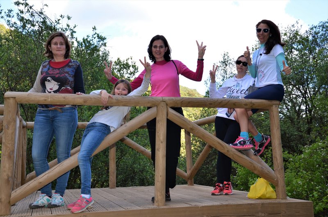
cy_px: 108
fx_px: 409
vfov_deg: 29.7
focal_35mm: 45
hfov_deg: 43.7
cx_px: 164
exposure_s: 1/250
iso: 320
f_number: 6.3
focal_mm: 30
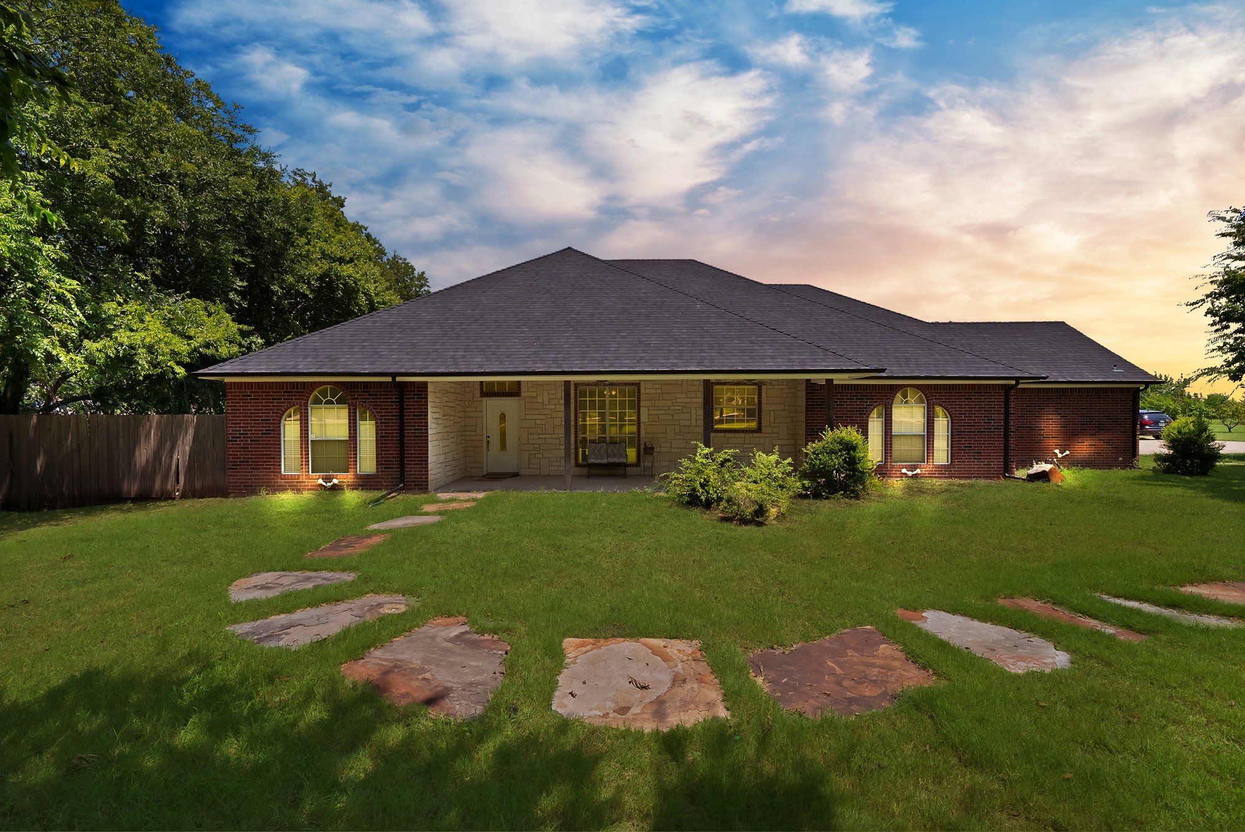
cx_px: 622
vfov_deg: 77.4
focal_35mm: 15
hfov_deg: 100.3
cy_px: 416
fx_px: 519
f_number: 9
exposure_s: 1/320
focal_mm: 15
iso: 640
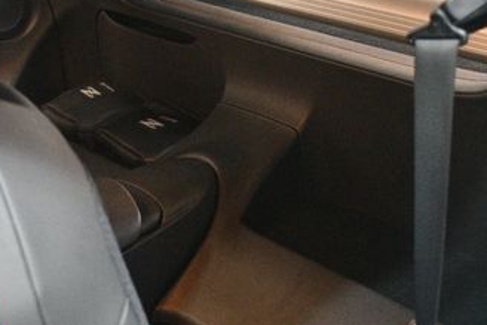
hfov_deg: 26.6
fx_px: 1029
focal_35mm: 76
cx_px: 202
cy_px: 163
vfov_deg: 18.0
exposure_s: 1/60
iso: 6400
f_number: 3.8
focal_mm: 26
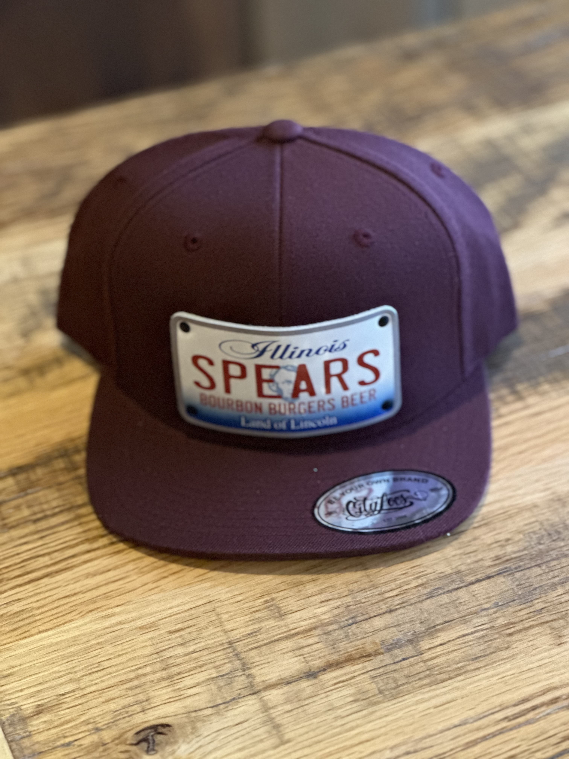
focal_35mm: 77
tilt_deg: -37.2
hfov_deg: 19.1
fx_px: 1688
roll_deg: +2.2
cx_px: 284
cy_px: 380
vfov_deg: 25.3
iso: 1000
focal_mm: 9
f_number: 2.8
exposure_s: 1/15
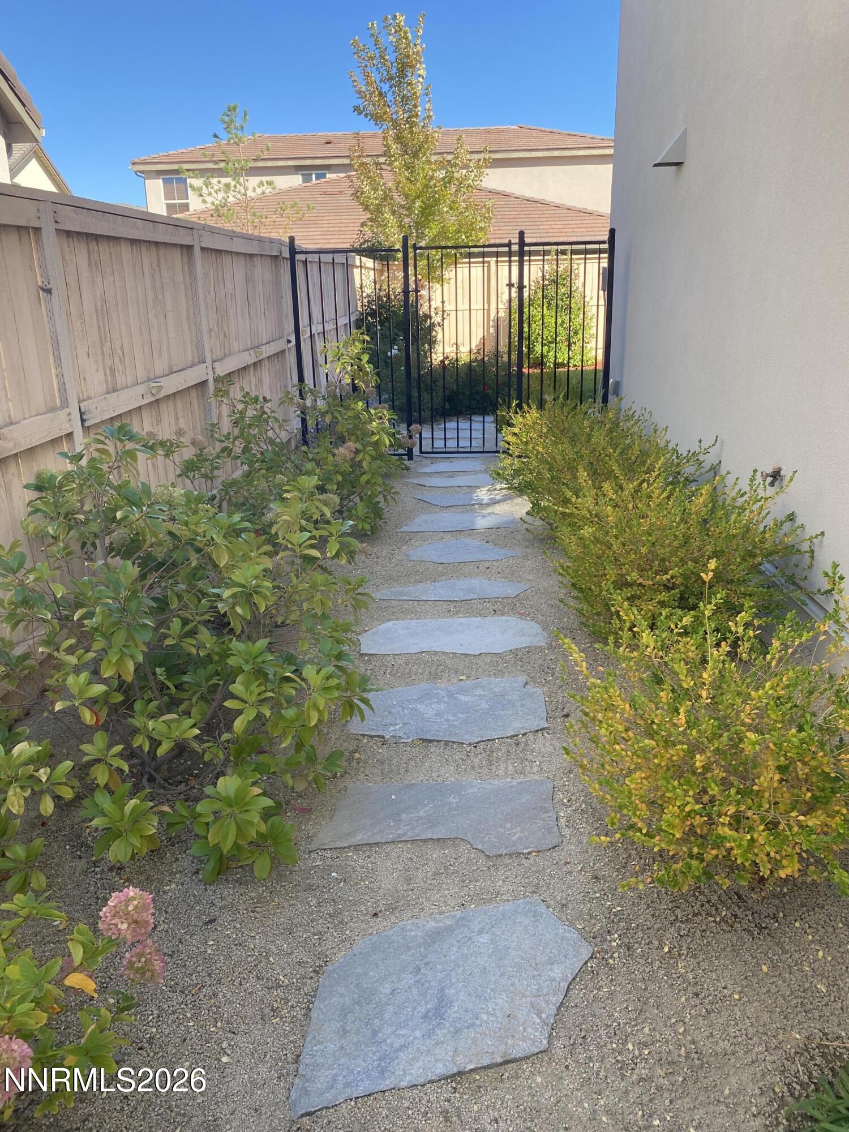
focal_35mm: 26
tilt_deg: -16.4
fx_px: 850
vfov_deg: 67.3
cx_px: 424
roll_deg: +2.5
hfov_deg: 53.1
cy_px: 566
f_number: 1.8
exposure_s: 1/630
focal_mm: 4.25
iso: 32
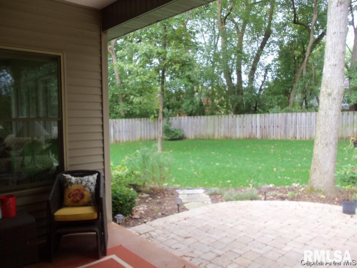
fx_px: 299
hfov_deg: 61.7
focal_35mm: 29
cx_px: 178
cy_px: 134
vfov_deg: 48.2
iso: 80
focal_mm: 5.2
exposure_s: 1/30
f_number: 3.4
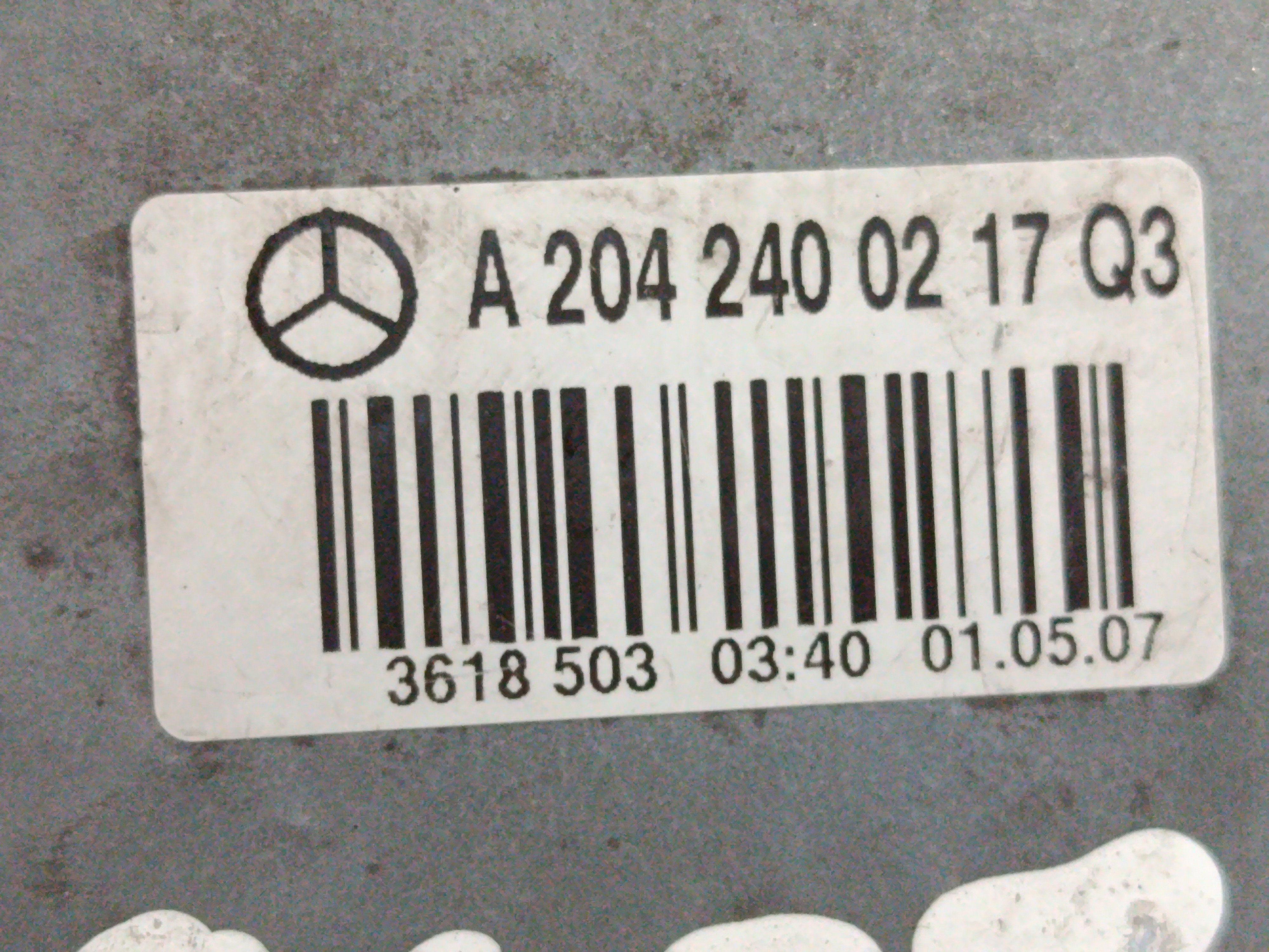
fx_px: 2786
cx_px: 634
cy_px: 476
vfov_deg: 19.4
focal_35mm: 76
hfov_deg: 25.7
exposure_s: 1/50
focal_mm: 5.24
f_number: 1.7
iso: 885
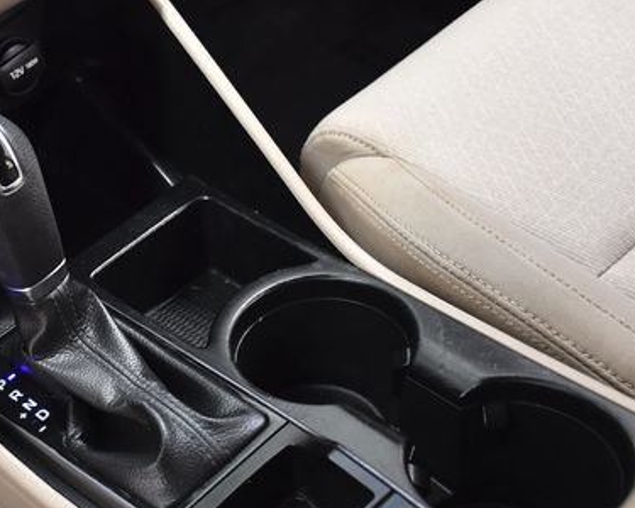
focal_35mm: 64
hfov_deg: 28.9
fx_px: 1203
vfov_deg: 23.8
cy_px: 333
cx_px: 130
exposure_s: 1/100
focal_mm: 27
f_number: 4
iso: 1250
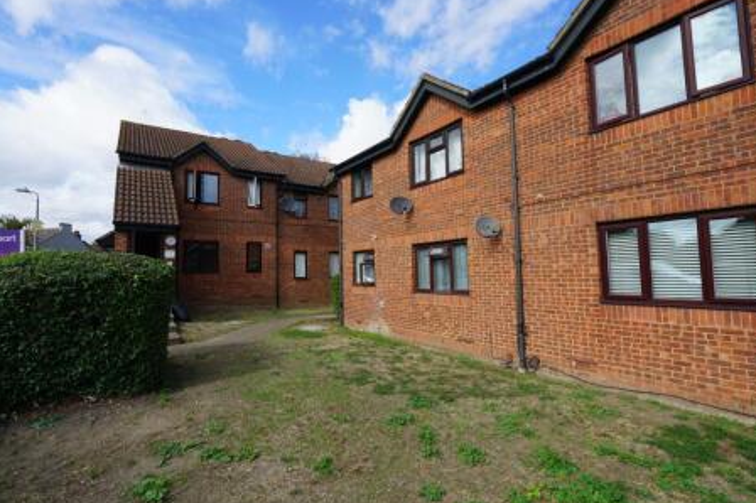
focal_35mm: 17
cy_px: 249
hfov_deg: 93.3
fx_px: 357
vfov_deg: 70.4
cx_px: 373
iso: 100
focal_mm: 16
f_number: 13
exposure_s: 1/80
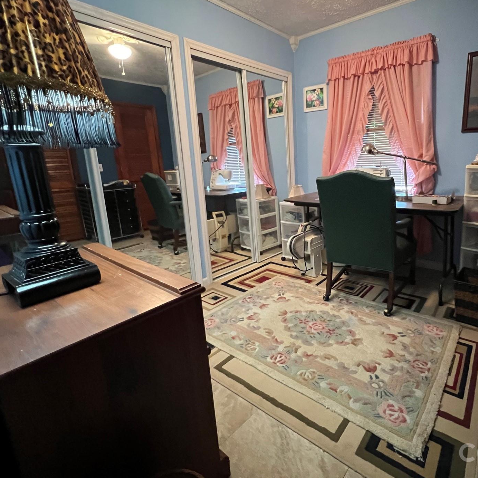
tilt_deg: -10.6
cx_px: 313
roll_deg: +2.1
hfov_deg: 81.5
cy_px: 213
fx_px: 266
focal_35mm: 17
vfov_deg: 83.7
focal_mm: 1.57
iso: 1000
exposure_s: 1/40
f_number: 1.8
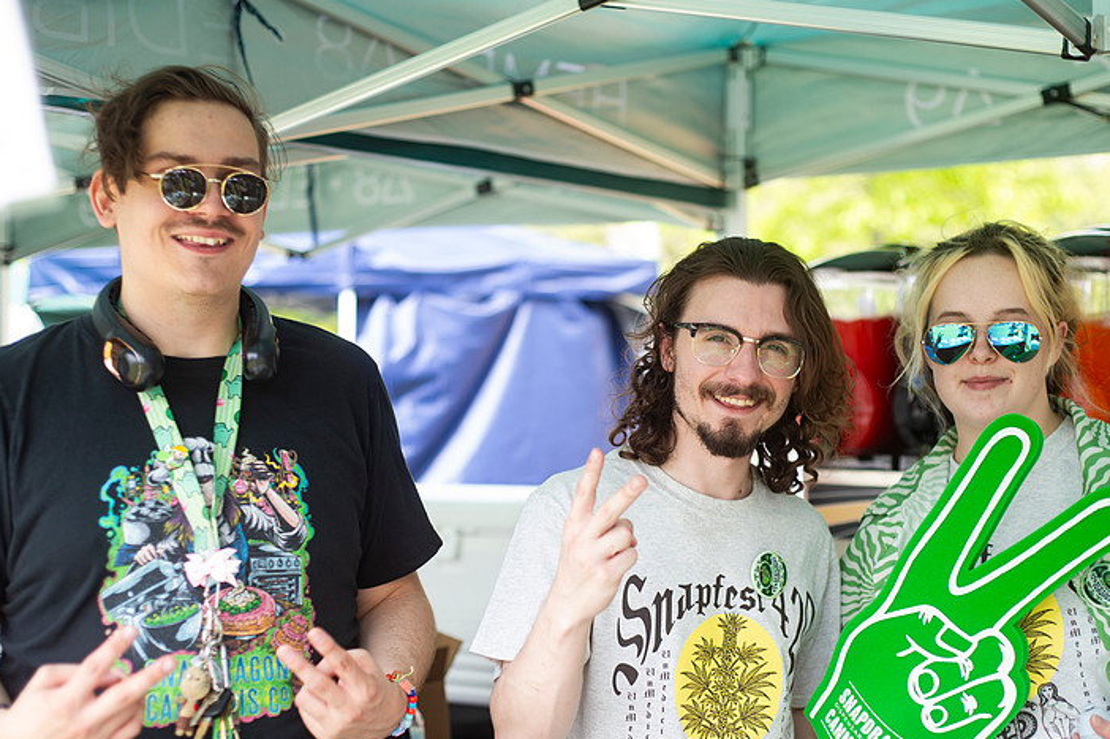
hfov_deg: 35.1
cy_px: 419
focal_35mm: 57
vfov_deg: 23.7
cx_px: 564
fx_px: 1756
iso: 200
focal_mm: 50
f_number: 2.8
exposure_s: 1/400
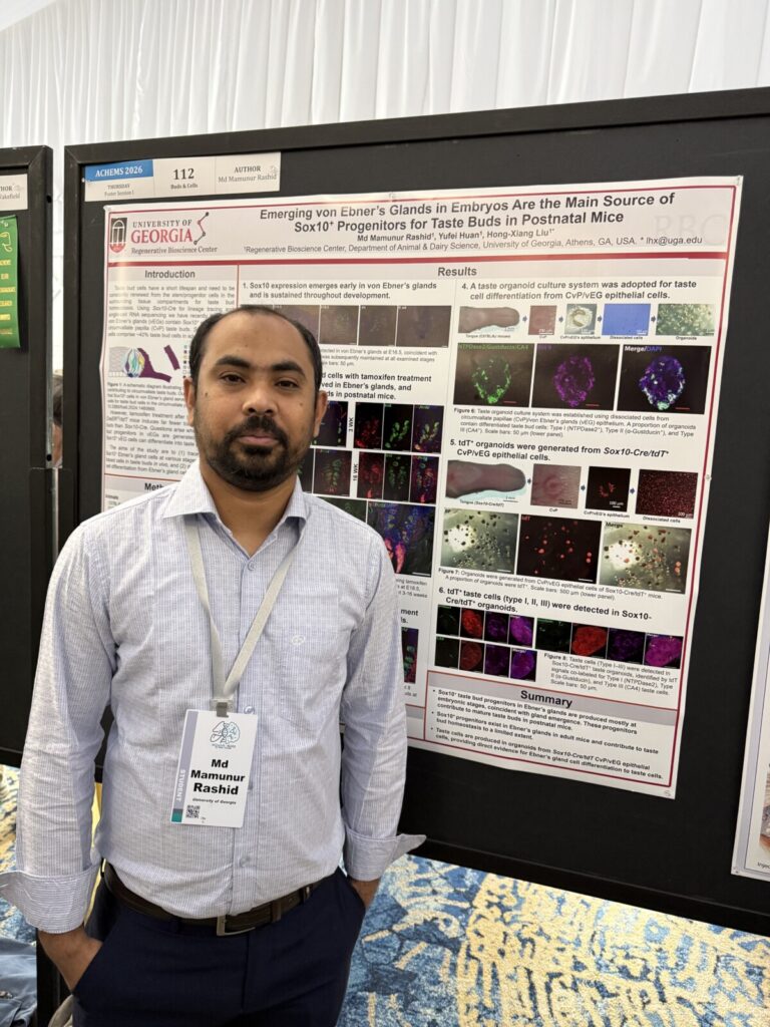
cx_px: 385
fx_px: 712
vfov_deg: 71.6
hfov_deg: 56.8
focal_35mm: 24
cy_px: 514
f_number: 1.78
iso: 400
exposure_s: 1/60
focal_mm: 6.76
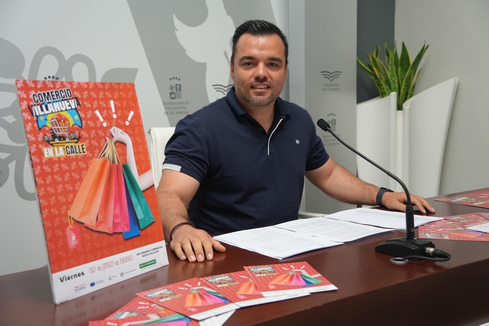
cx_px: 244
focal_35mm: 38
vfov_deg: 35.0
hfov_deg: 50.7
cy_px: 163
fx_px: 516
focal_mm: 38
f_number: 4
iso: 1600
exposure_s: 1/160
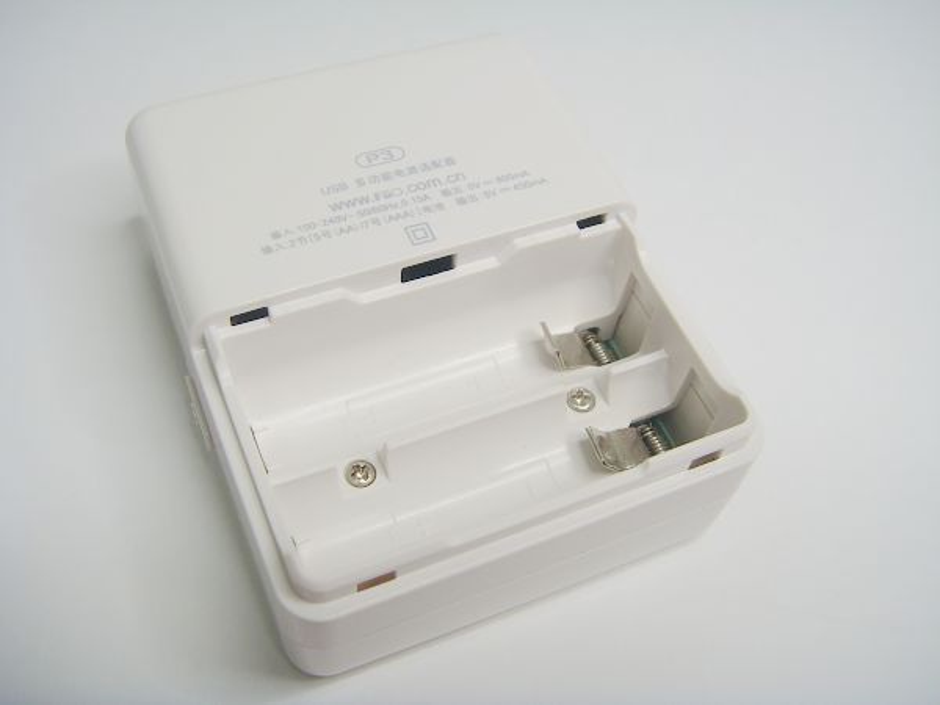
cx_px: 470
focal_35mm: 31
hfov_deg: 58.4
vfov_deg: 45.4
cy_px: 352
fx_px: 842
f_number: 3.5
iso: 50
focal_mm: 6.3
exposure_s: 1/38
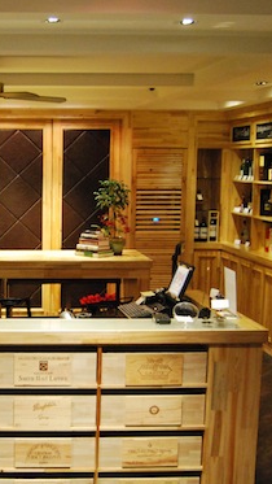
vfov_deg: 38.4
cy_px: 267
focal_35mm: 54
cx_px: -9
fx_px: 692
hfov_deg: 21.4
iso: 1600
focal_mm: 20
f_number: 3.8
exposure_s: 1/25
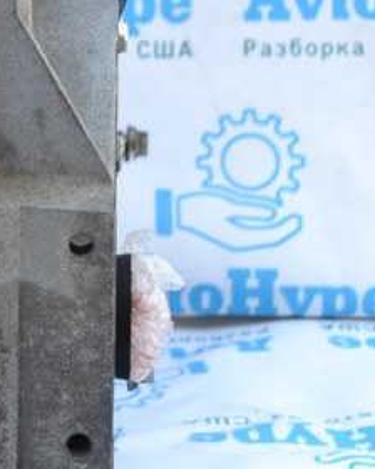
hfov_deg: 11.0
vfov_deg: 14.3
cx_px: -234
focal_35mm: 134
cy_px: 63
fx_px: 1859
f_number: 5
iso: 400
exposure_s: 1/100
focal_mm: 26
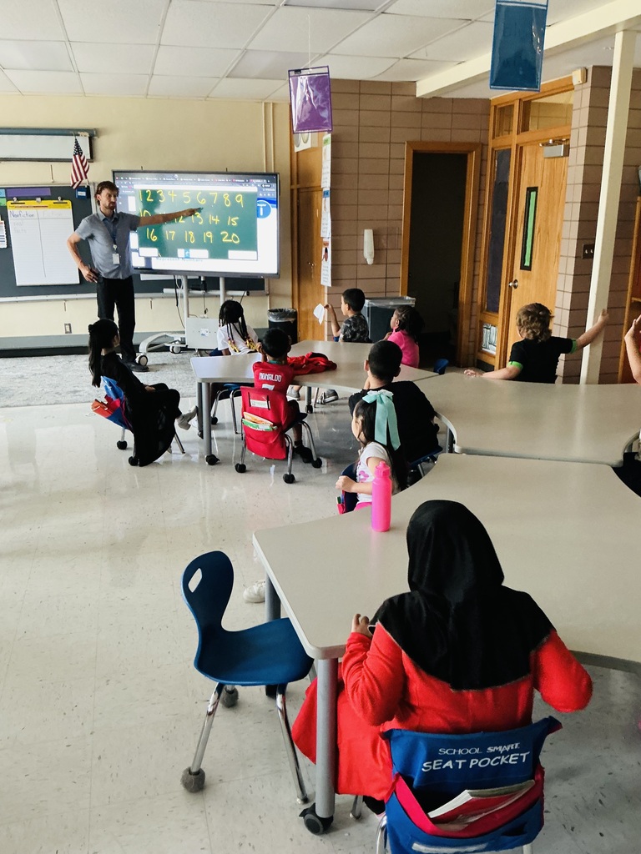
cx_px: 320
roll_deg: -0.9
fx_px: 716
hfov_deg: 48.2
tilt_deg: -16.4
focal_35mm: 29
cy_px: 427
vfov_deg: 61.7
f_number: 1.8
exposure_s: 1/40
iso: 320
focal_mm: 3
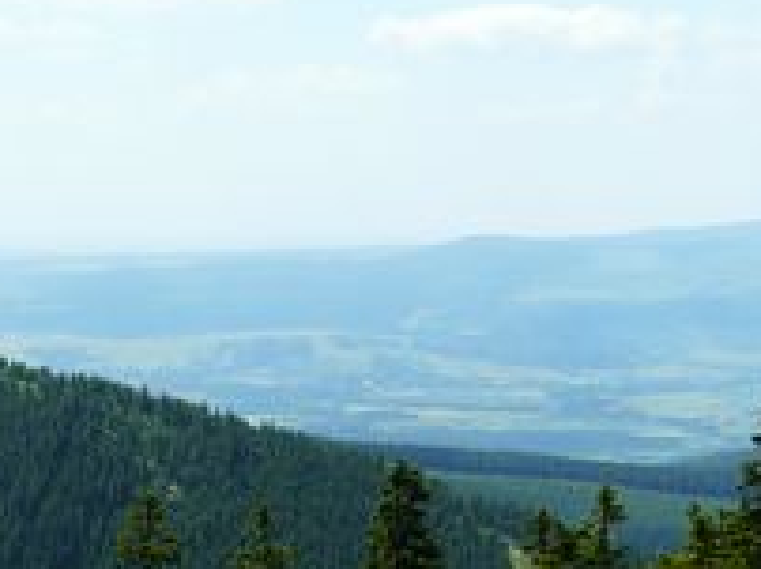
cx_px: -124
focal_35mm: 131
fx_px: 2876
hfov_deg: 14.6
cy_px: 592
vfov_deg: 11.2
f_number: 5.6
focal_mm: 5.5
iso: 100
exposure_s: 1/320
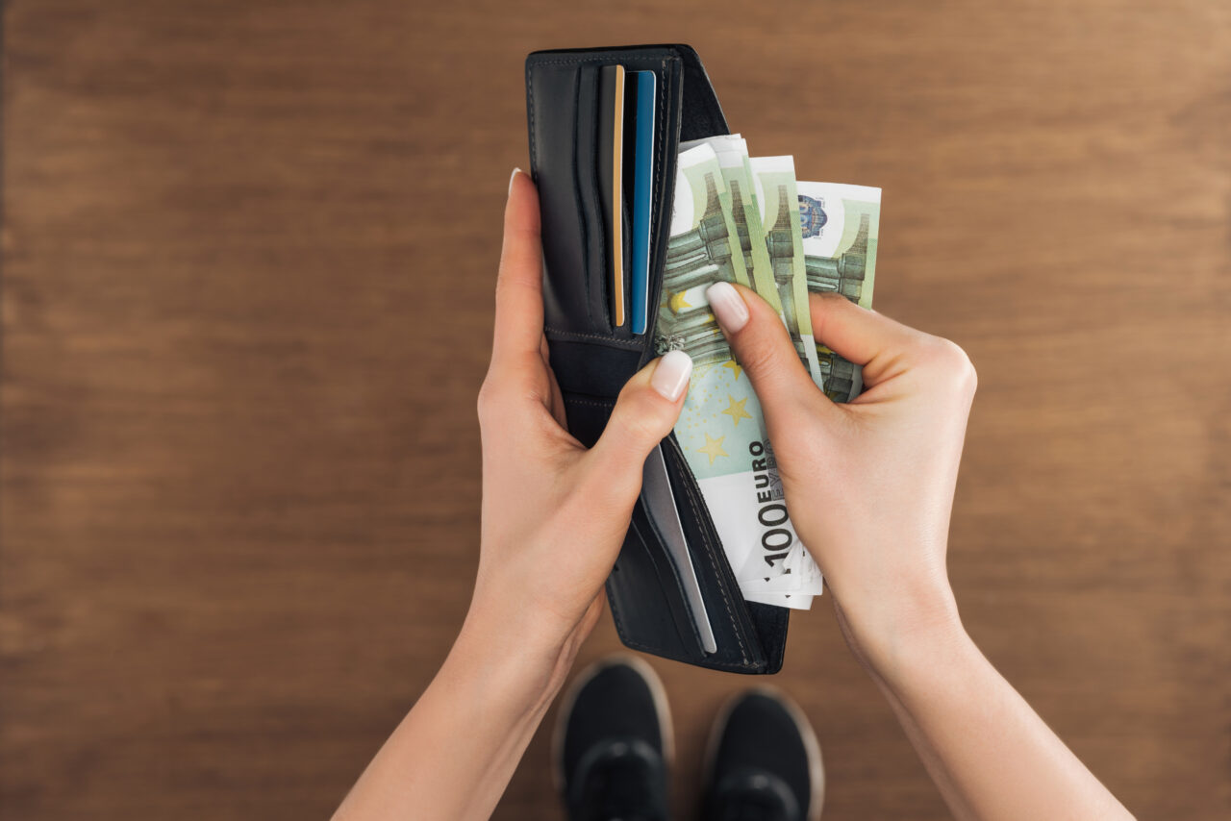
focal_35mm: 70
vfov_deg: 19.5
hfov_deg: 28.8
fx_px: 2394
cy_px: 410
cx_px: 616
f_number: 9
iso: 100
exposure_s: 1/200
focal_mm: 70
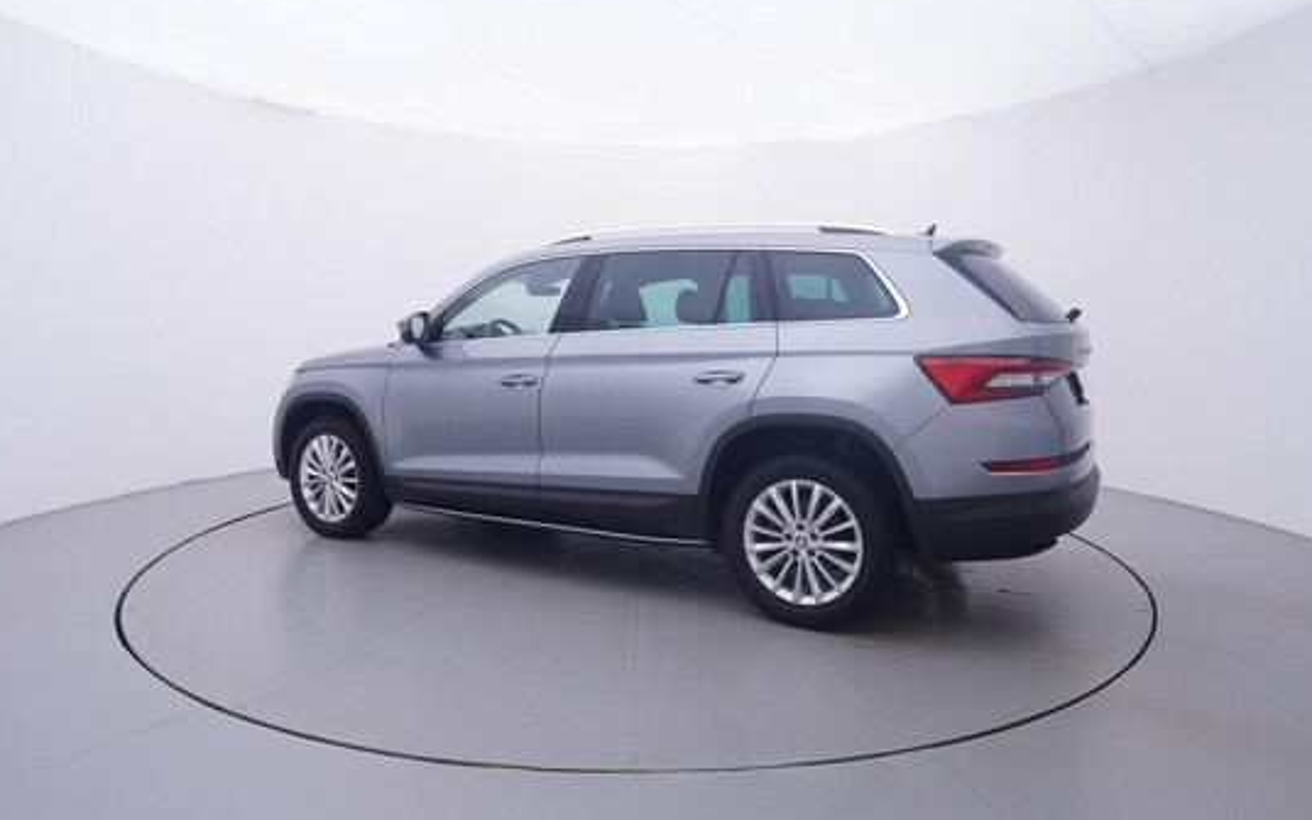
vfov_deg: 51.9
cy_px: 376
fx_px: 841
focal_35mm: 24
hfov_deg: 75.9
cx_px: 645
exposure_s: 1/80
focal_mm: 15
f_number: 5
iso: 200
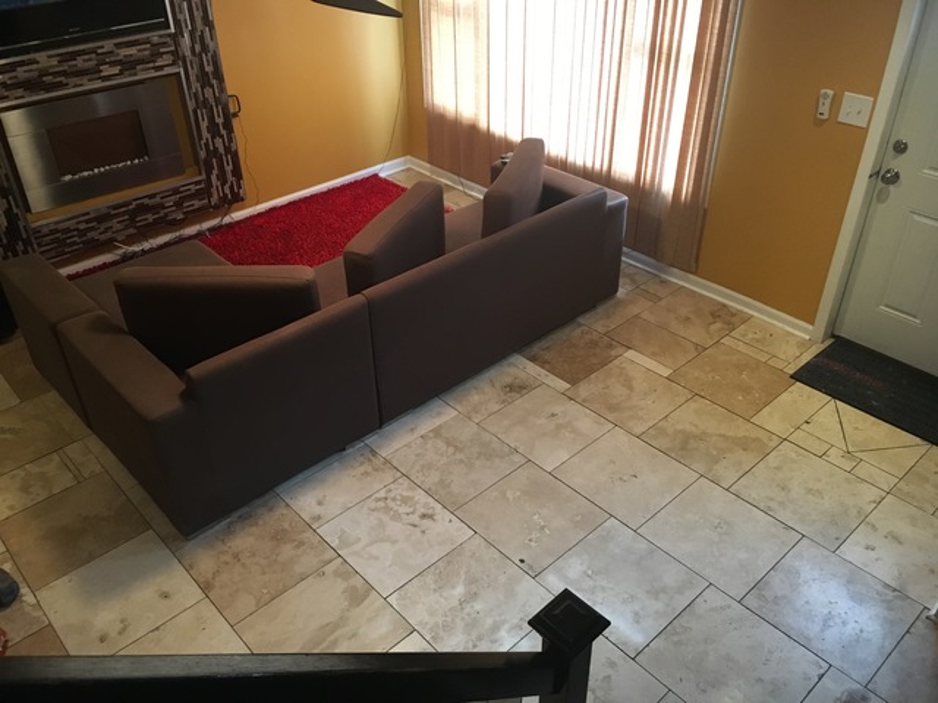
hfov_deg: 61.7
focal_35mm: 29
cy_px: 352
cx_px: 469
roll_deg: +0.9
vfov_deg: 48.2
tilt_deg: -37.4
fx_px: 786
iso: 200
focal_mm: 4.15
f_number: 2.2
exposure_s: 1/30
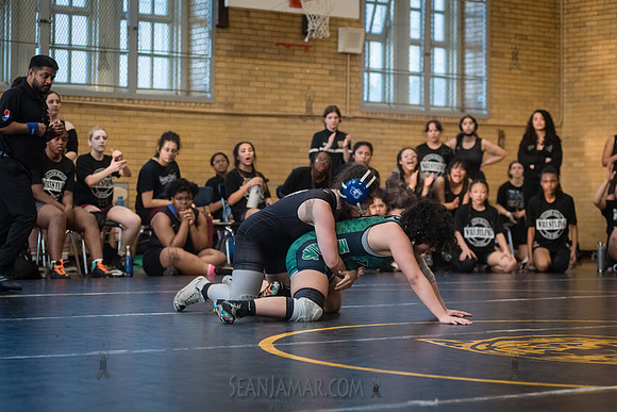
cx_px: 308
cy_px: 206
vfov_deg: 15.0
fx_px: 1568
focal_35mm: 91
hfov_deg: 22.3
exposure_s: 1/400
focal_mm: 86
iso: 5000
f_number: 3.5
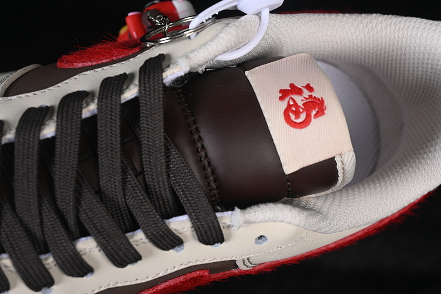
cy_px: 147
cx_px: 220
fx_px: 919
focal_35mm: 75
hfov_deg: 27.0
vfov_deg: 18.2
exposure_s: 1/80
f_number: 7.1
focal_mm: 50
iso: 160
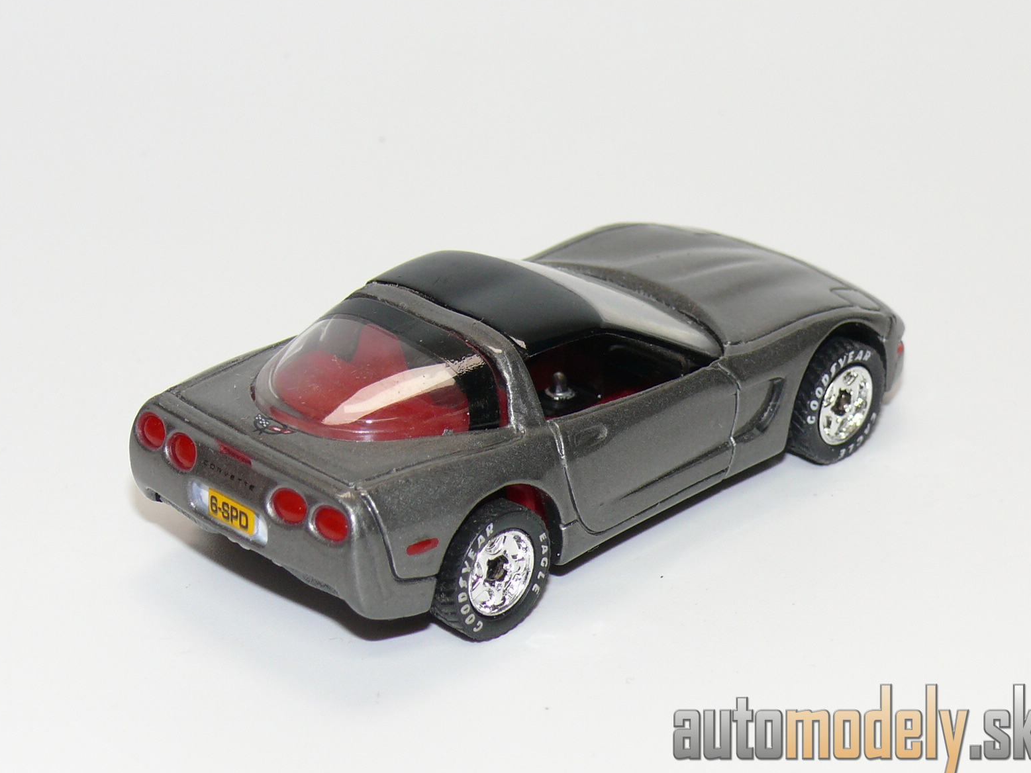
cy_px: 388
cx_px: 520
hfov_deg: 17.7
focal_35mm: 111
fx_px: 3306
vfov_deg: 13.3
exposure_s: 1/30
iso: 100
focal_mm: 13.8
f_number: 4
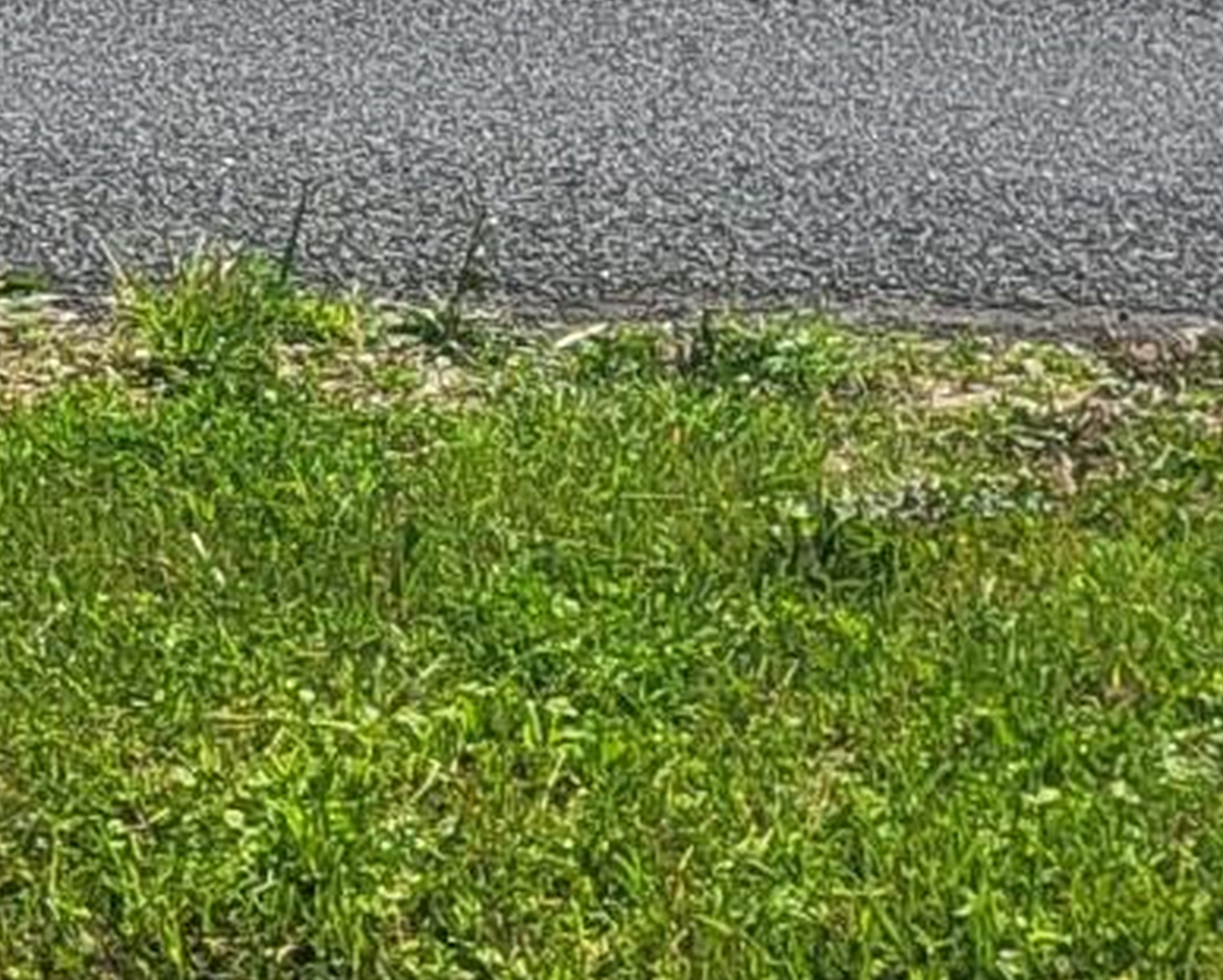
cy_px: -400
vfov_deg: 7.8
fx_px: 7100
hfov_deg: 9.8
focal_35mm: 196
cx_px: 353
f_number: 1.8
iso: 40
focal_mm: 5.4
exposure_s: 1/3390
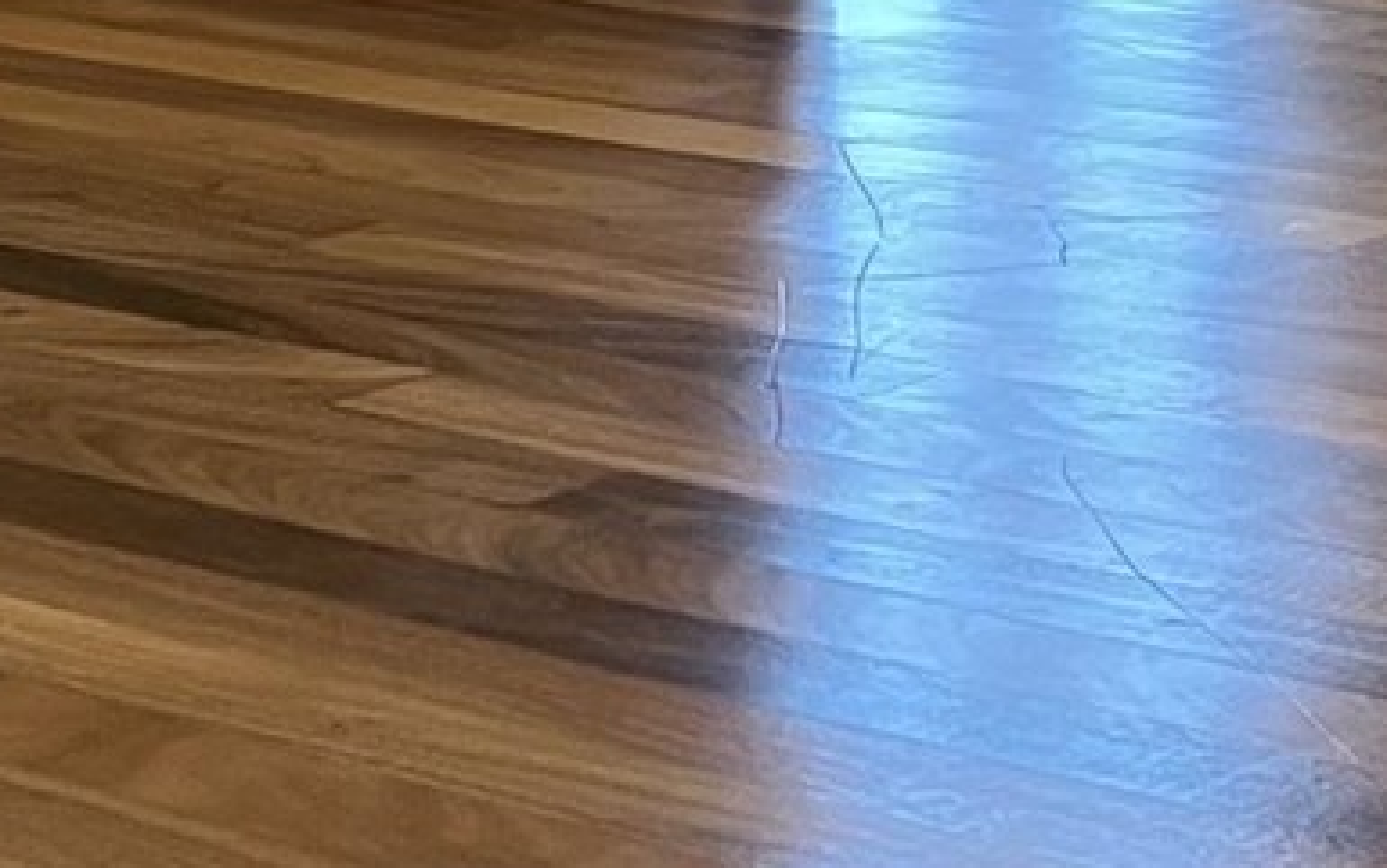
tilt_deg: -7.4
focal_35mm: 165
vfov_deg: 7.8
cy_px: -339
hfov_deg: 12.7
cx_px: 721
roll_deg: +2.1
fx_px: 6240
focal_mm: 5.7
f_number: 1.5
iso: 125
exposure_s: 1/60
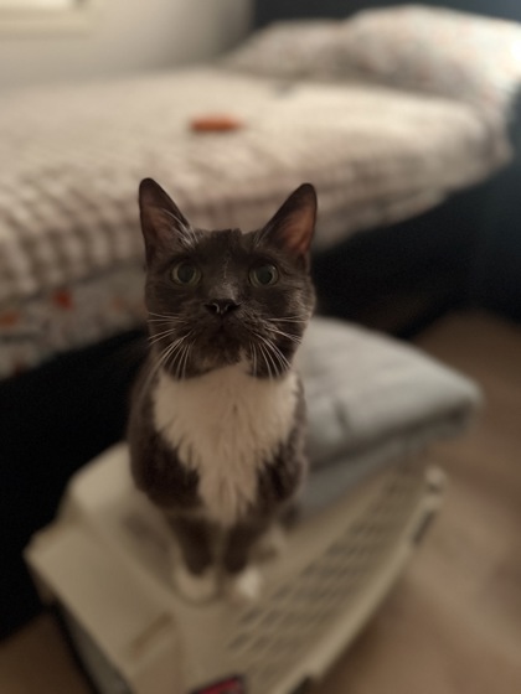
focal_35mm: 24
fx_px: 482
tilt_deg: -33.2
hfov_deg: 56.8
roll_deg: -0.9
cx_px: 260
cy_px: 347
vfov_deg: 71.6
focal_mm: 6.76
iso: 1250
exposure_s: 1/30
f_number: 1.78
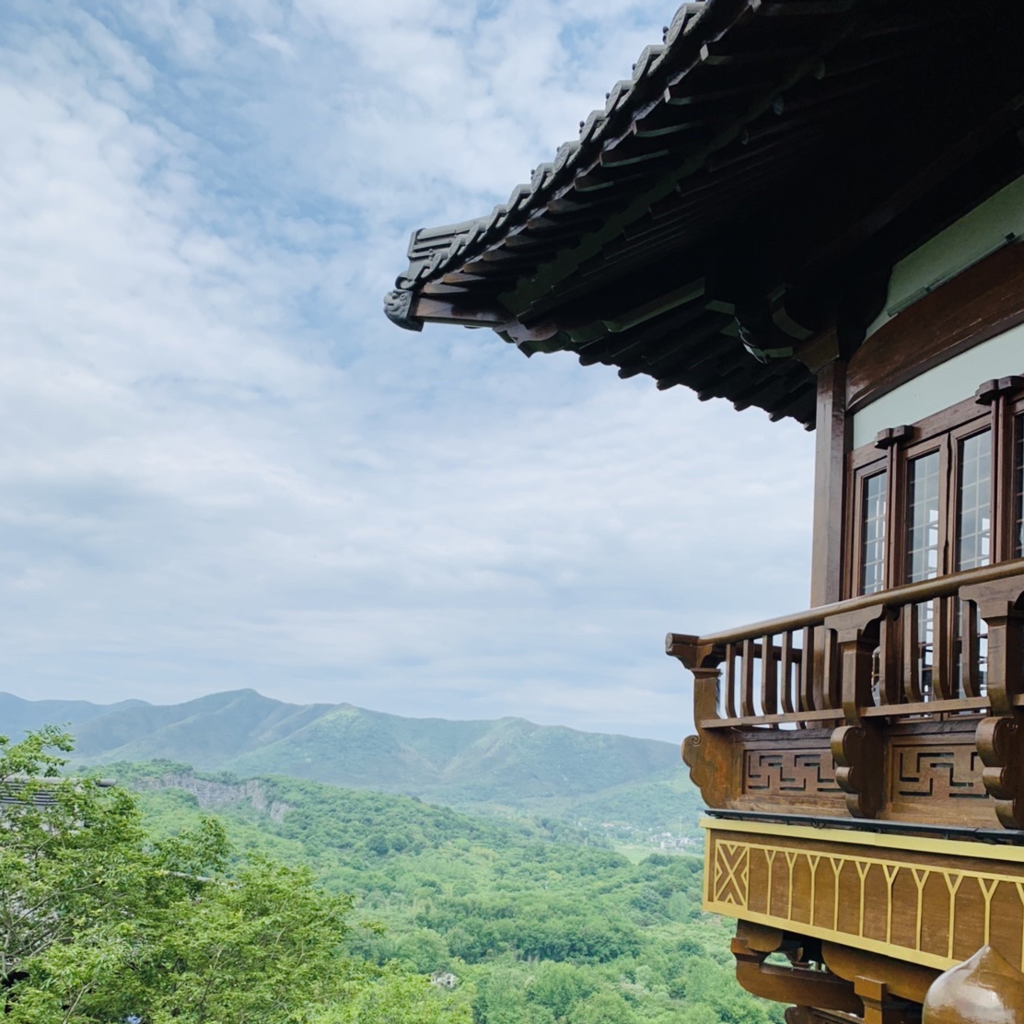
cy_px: 685
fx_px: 1038
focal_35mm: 31
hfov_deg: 52.5
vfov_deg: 51.5
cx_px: 513
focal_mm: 4.25
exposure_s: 1/2421
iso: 25
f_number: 1.8
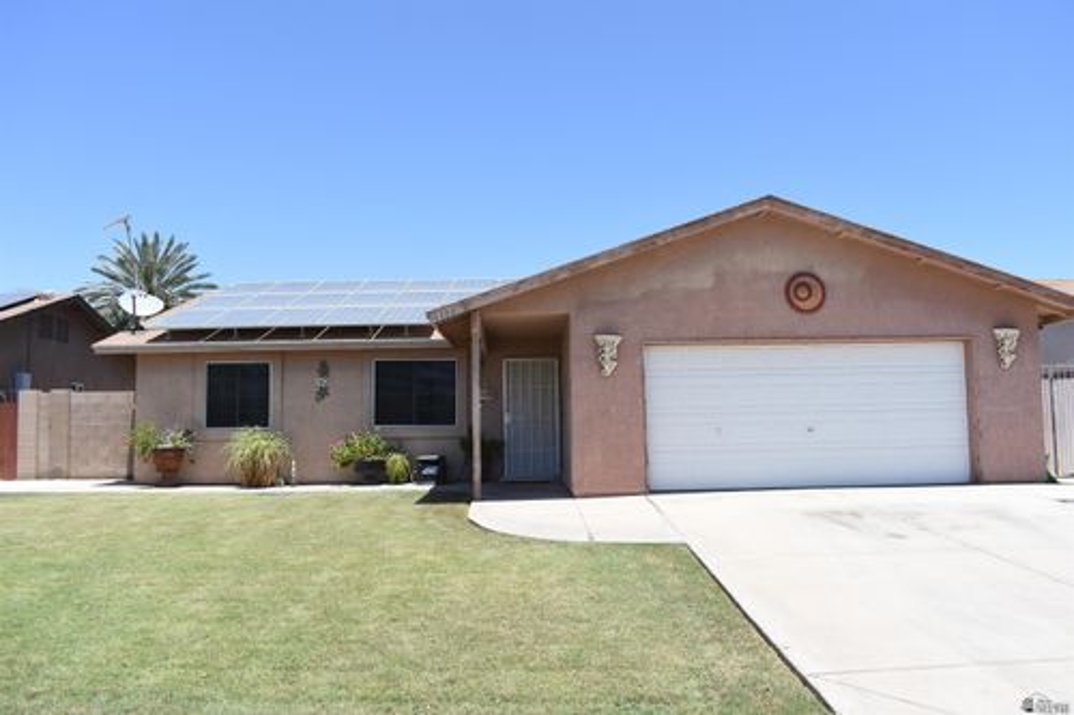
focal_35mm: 27
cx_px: 537
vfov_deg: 47.9
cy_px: 358
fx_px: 805
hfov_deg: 67.4
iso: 320
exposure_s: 1/800
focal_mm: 18
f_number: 8
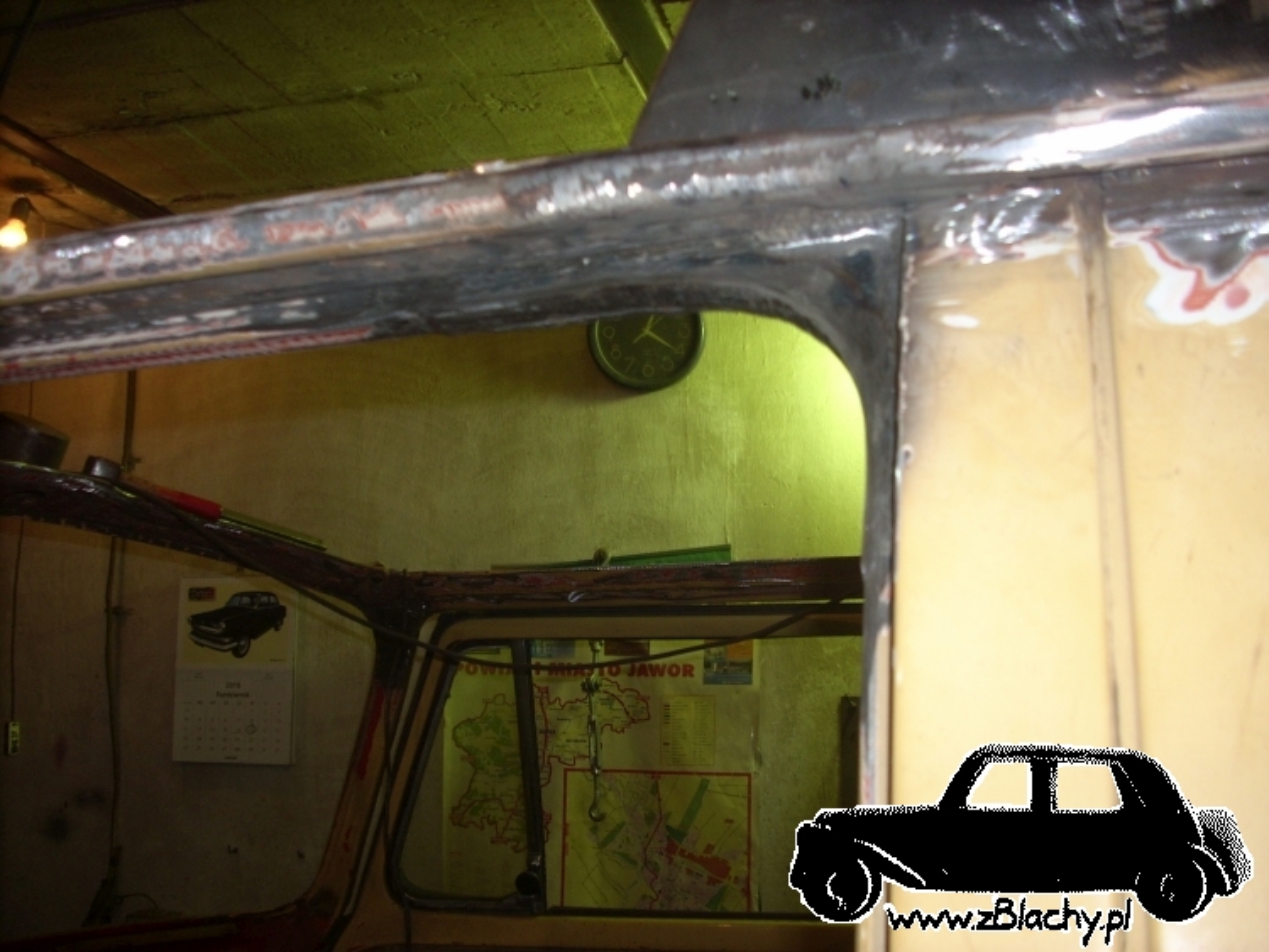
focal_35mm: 37
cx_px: 634
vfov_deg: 38.7
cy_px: 476
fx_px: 1357
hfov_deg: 50.1
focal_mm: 6.2
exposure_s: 1/30
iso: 64
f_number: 2.8
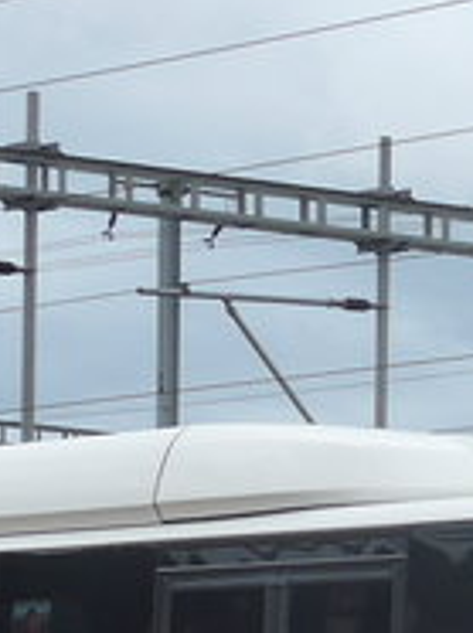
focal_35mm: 265
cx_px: 980
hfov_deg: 5.5
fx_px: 4839
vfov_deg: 7.5
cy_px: 619
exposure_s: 1/2000
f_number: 2.8
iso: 80
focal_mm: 8.4
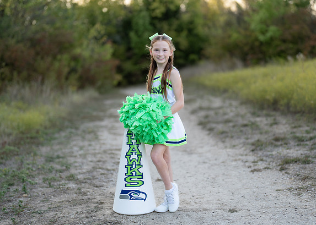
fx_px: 565
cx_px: 162
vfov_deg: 22.6
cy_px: 114
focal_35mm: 63
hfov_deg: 31.2
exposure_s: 1/1000
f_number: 1.2
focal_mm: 50
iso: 100
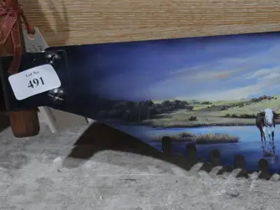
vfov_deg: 14.2
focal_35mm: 104
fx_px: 841
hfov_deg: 17.3
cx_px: 399
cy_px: 127
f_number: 4
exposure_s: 1/60
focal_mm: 17
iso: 250
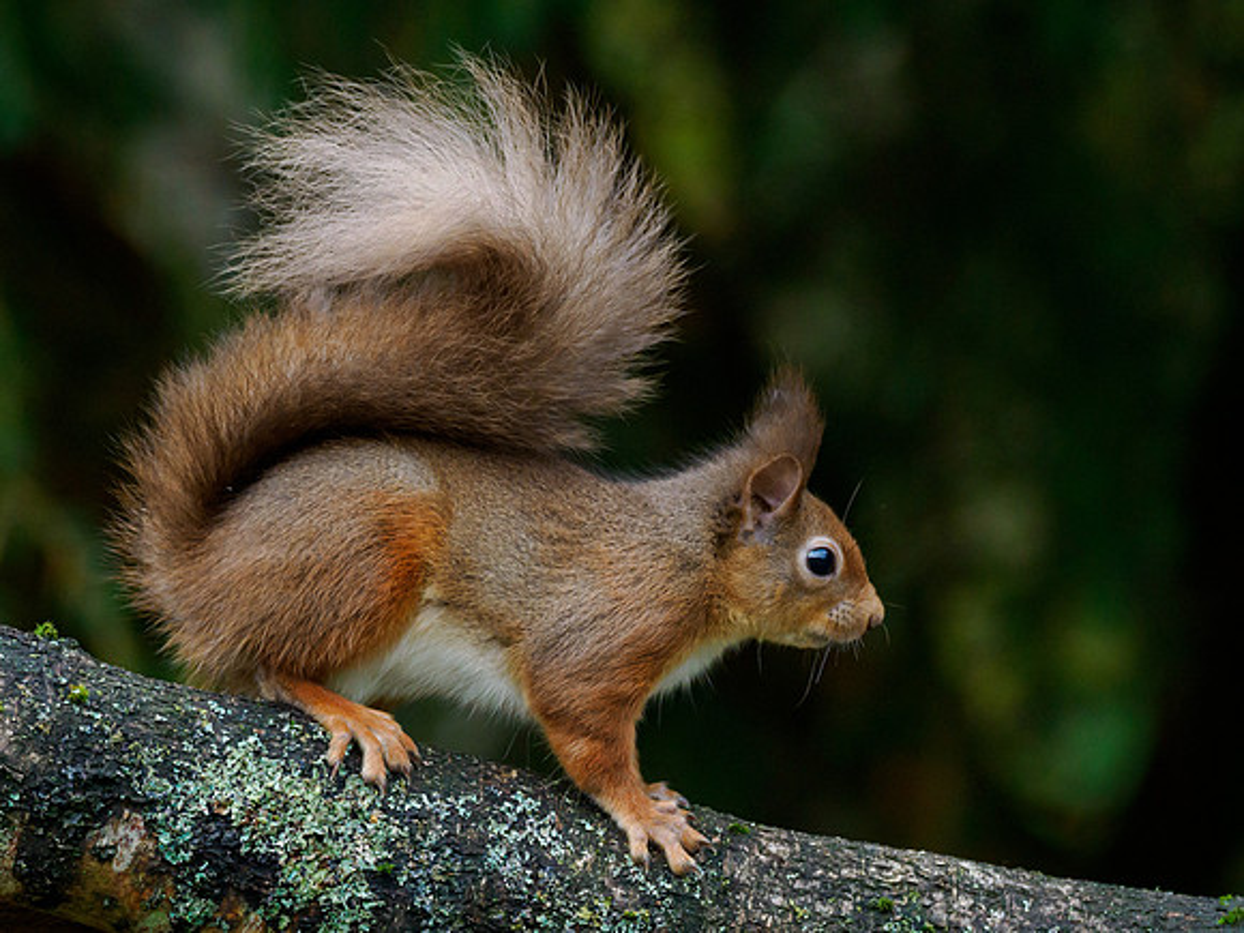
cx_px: 434
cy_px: 607
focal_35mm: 782
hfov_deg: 2.5
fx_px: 28112
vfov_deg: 1.9
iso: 2500
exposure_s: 1/320
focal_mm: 300
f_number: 4
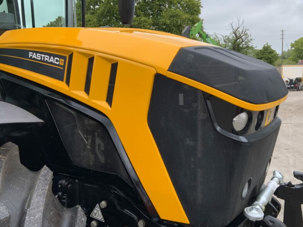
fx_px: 333
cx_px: 158
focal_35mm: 38
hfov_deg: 49.0
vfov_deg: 37.7
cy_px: 112
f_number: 1.8
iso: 16
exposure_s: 1/606
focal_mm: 3
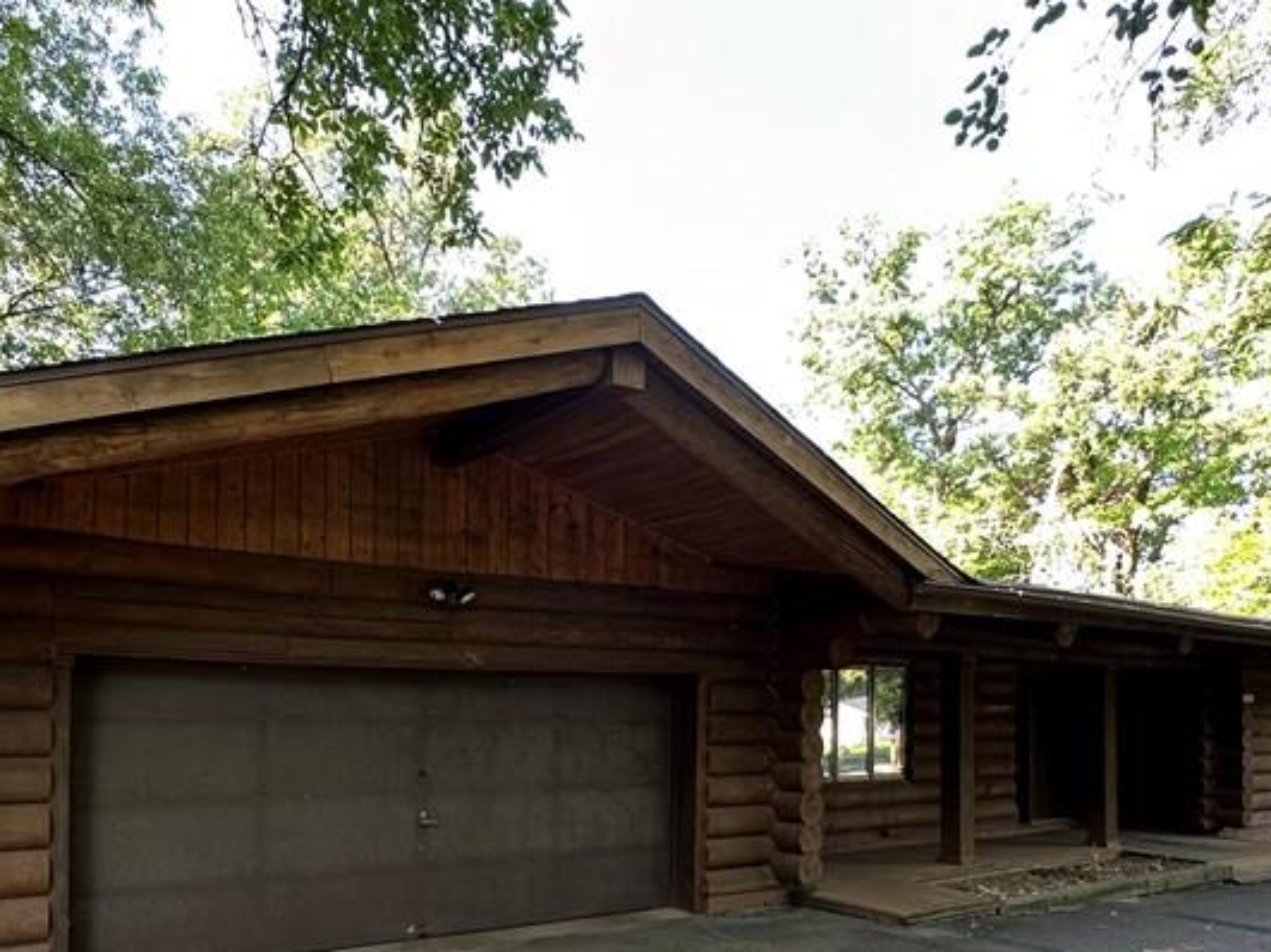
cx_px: 534
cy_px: 708
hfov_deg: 64.9
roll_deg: -0.4
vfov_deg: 49.4
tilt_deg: +0.8
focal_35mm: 27
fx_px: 991
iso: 160
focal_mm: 2.22
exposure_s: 1/99
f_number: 2.2
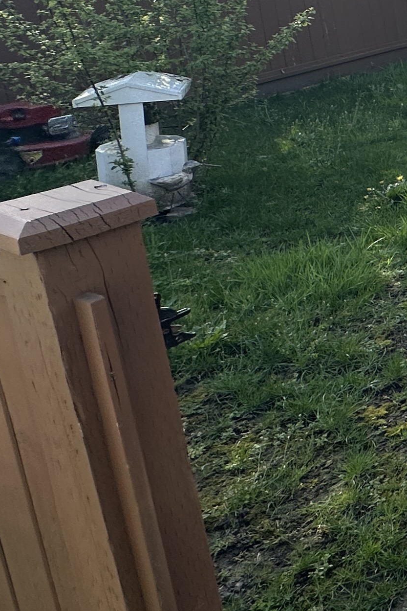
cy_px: 41
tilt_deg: -10.9
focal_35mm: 47
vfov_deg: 38.5
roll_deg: +1.0
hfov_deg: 17.3
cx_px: 873
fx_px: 797
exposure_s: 1/385
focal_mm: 2.22
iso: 40
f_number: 2.2
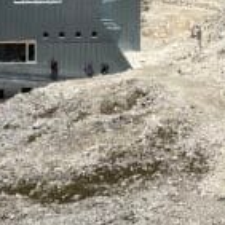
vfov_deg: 10.2
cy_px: -80
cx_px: 144
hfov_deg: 10.5
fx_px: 1228
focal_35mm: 167
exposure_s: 1/9901
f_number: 1.6
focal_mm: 5.96
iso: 50
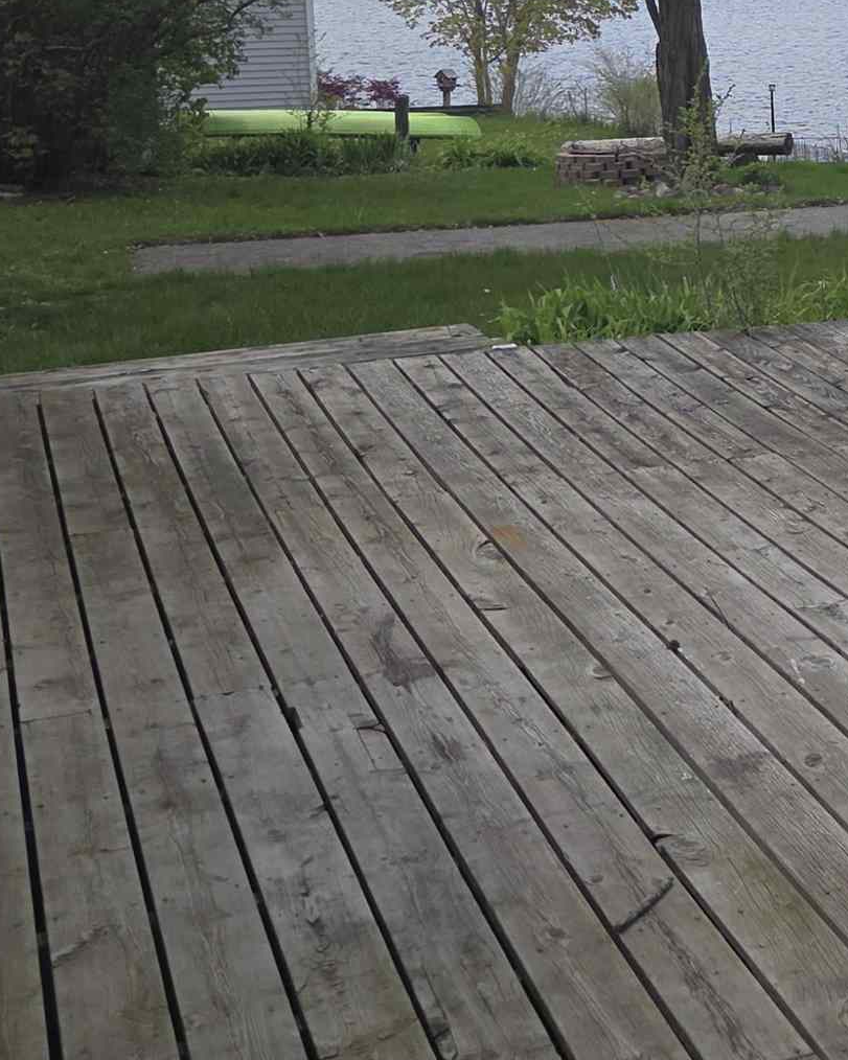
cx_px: 1012
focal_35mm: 68
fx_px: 2134
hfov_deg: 21.0
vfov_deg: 27.3
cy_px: 207
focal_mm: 5.4
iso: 25
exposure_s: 1/1399
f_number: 1.8
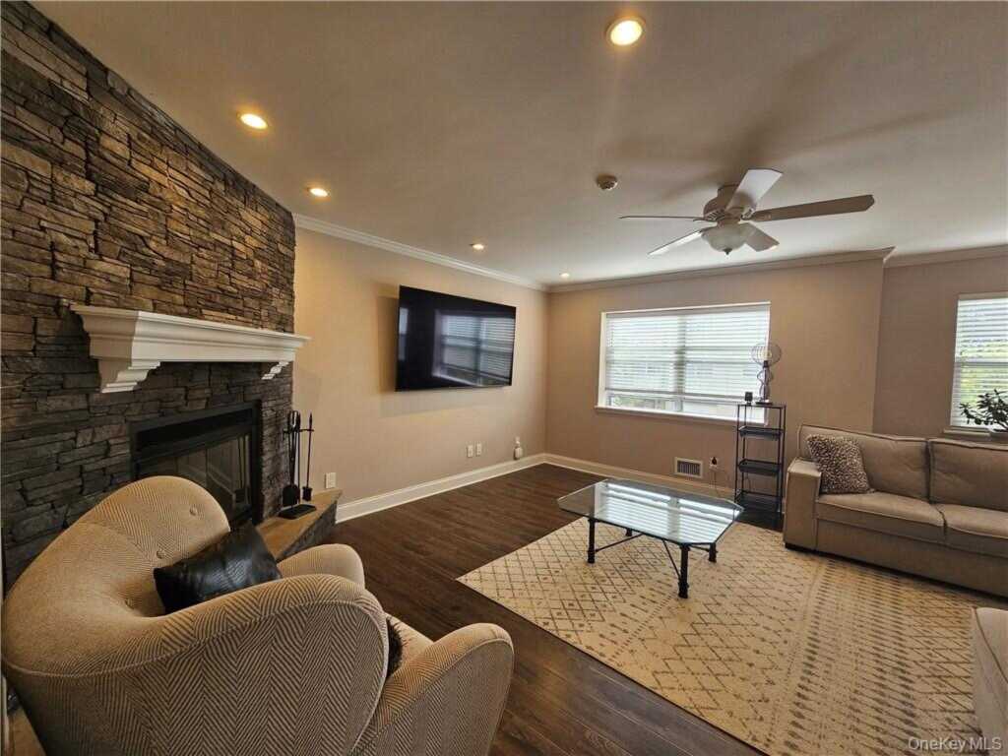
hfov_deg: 106.2
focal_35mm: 13
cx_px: 504
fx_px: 379
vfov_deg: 89.9
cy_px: 378
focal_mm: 2.2
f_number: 2.2
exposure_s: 1/60
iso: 100
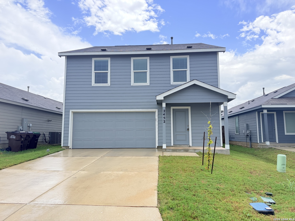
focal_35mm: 24
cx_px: 148
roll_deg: +0.7
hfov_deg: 71.6
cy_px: 110
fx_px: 205
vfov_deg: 56.8
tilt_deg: +7.7
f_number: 1.78
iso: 100
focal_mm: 6.76
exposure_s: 1/1091
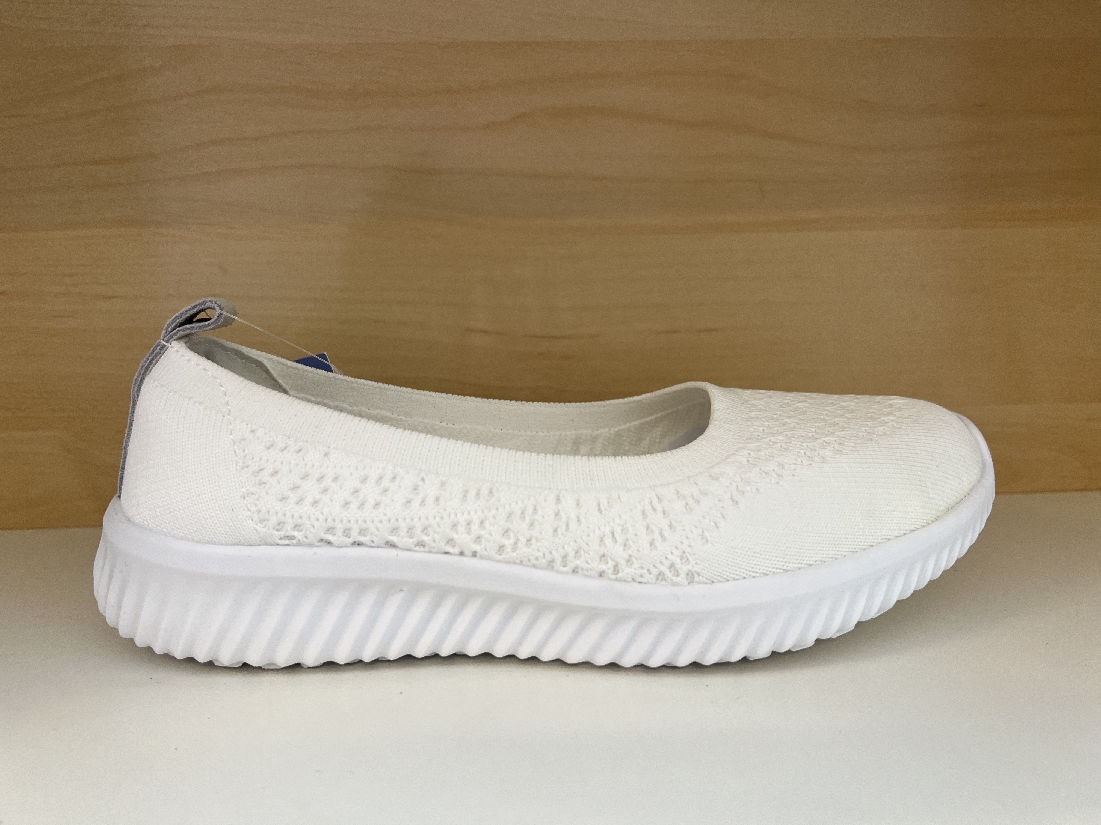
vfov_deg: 53.1
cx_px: 550
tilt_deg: -11.4
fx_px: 827
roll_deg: +1.2
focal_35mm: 26
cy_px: 412
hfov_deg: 67.3
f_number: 1.5
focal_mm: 5.7
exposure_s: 1/100
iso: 64
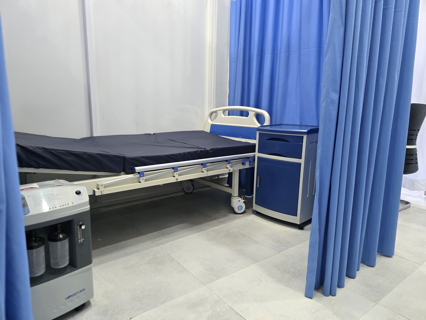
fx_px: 283
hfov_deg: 73.9
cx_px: 213
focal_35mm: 23
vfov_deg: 58.9
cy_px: 160
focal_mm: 6.3
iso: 1000
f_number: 1.7
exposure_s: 1/101
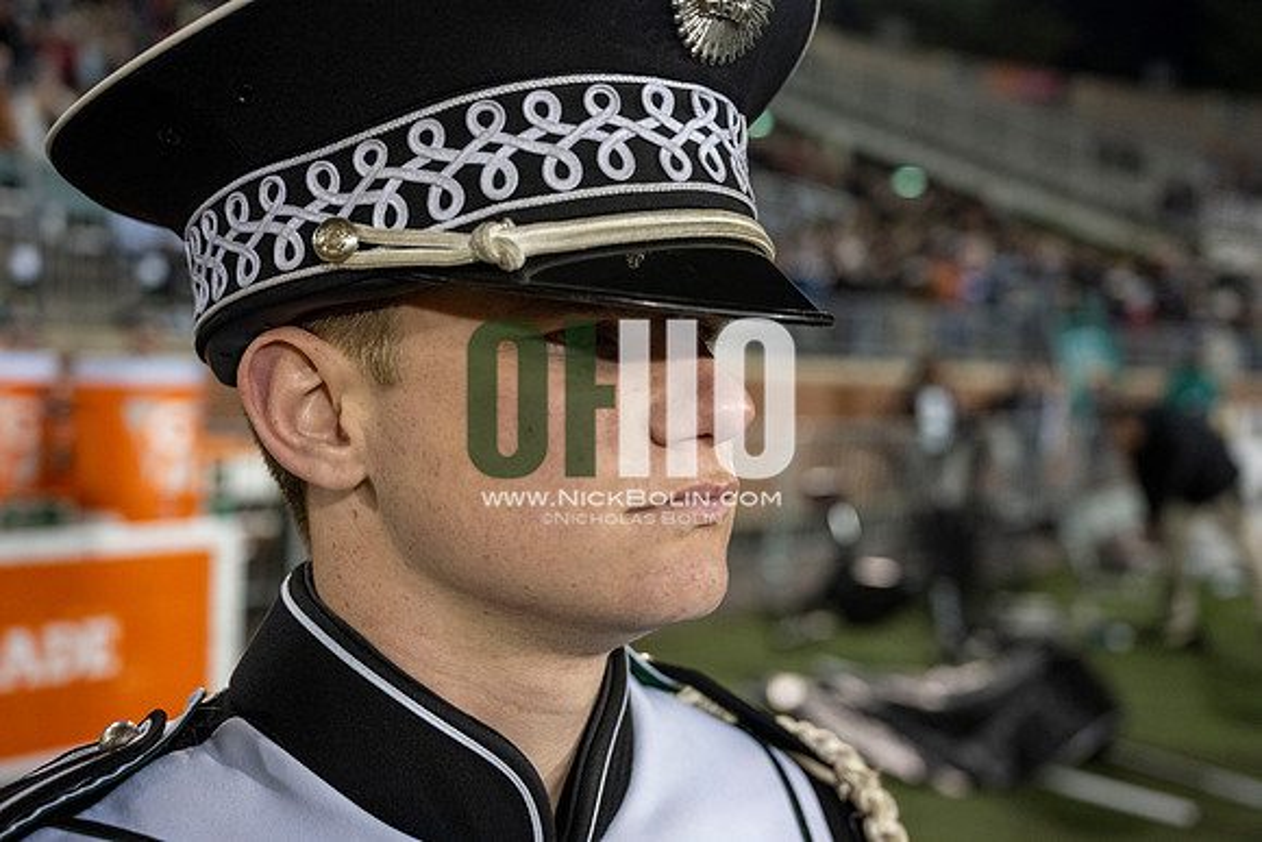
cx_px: 631
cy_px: 421
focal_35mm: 46
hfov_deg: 42.7
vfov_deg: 29.3
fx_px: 1613
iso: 2000
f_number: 4
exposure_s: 1/500
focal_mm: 46
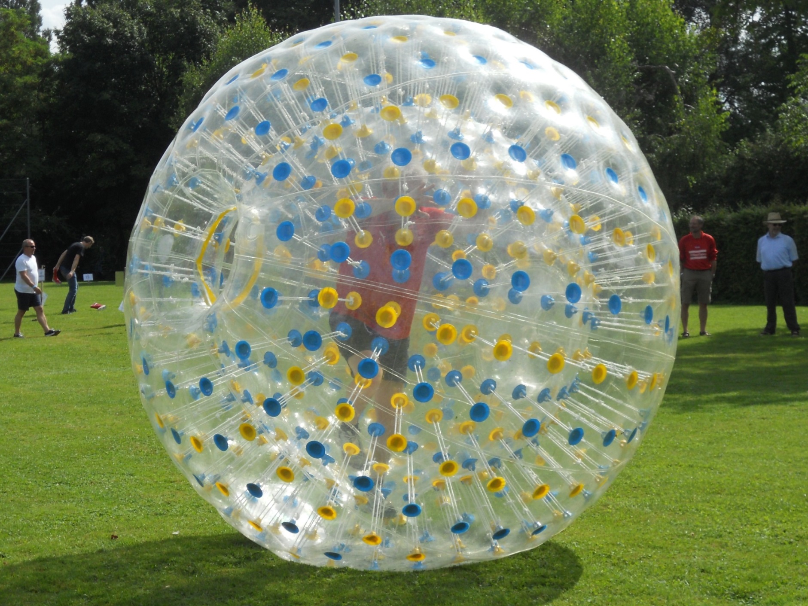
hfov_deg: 29.8
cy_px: 303
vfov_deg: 22.6
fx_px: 1517
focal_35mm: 65
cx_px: 404
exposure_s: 1/500
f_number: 5.3
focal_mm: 11.7
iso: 80
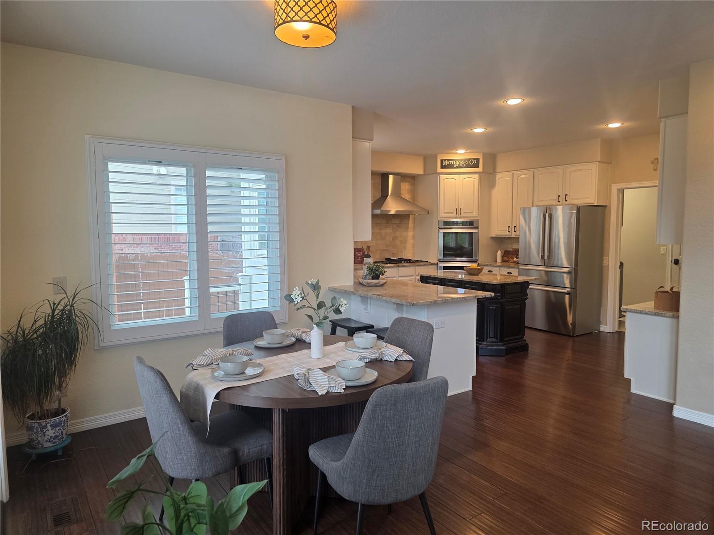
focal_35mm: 23
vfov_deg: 58.9
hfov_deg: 73.9
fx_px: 474
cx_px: 357
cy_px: 268
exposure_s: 1/120
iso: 125
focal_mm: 6.3
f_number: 1.7
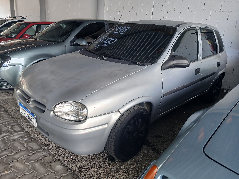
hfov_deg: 67.3
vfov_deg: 53.1
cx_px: 120
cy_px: 90
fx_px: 180
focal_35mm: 26
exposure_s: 1/60
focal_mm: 3.98
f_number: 1.8
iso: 80
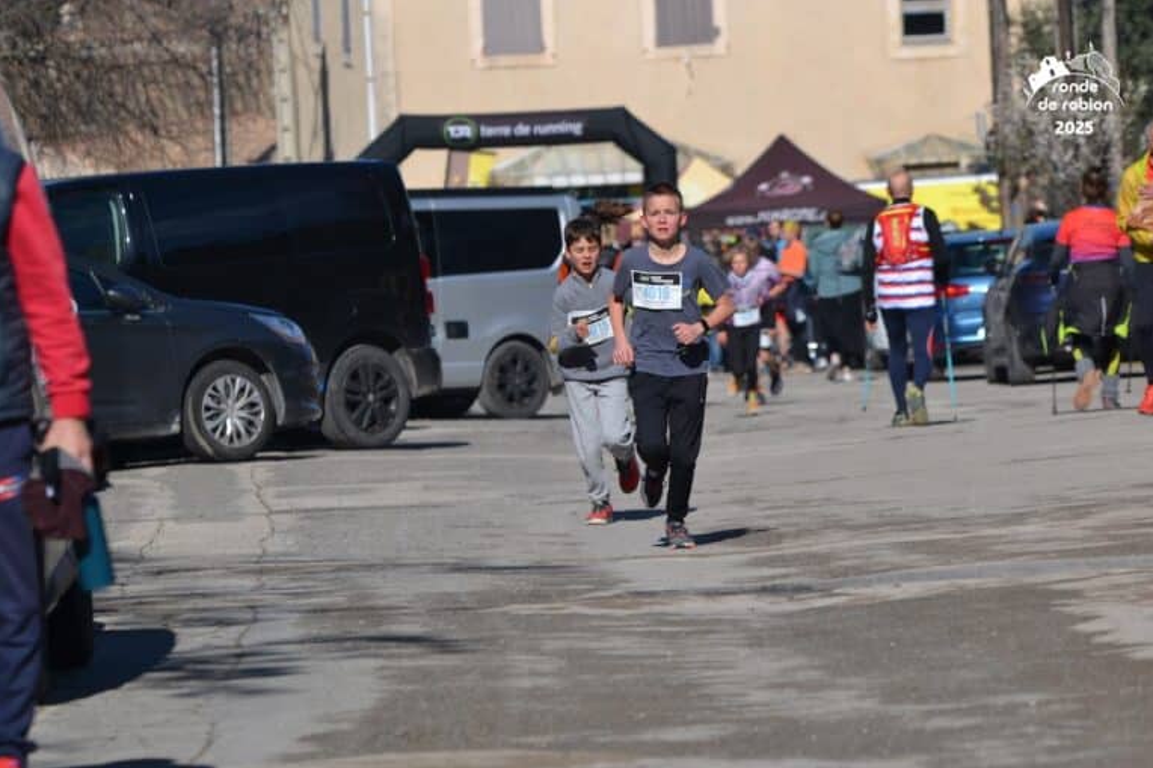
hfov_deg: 5.7
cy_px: 385
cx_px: 576
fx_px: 11591
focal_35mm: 362
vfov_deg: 3.8
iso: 400
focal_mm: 240
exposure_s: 1/2000
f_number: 7.1
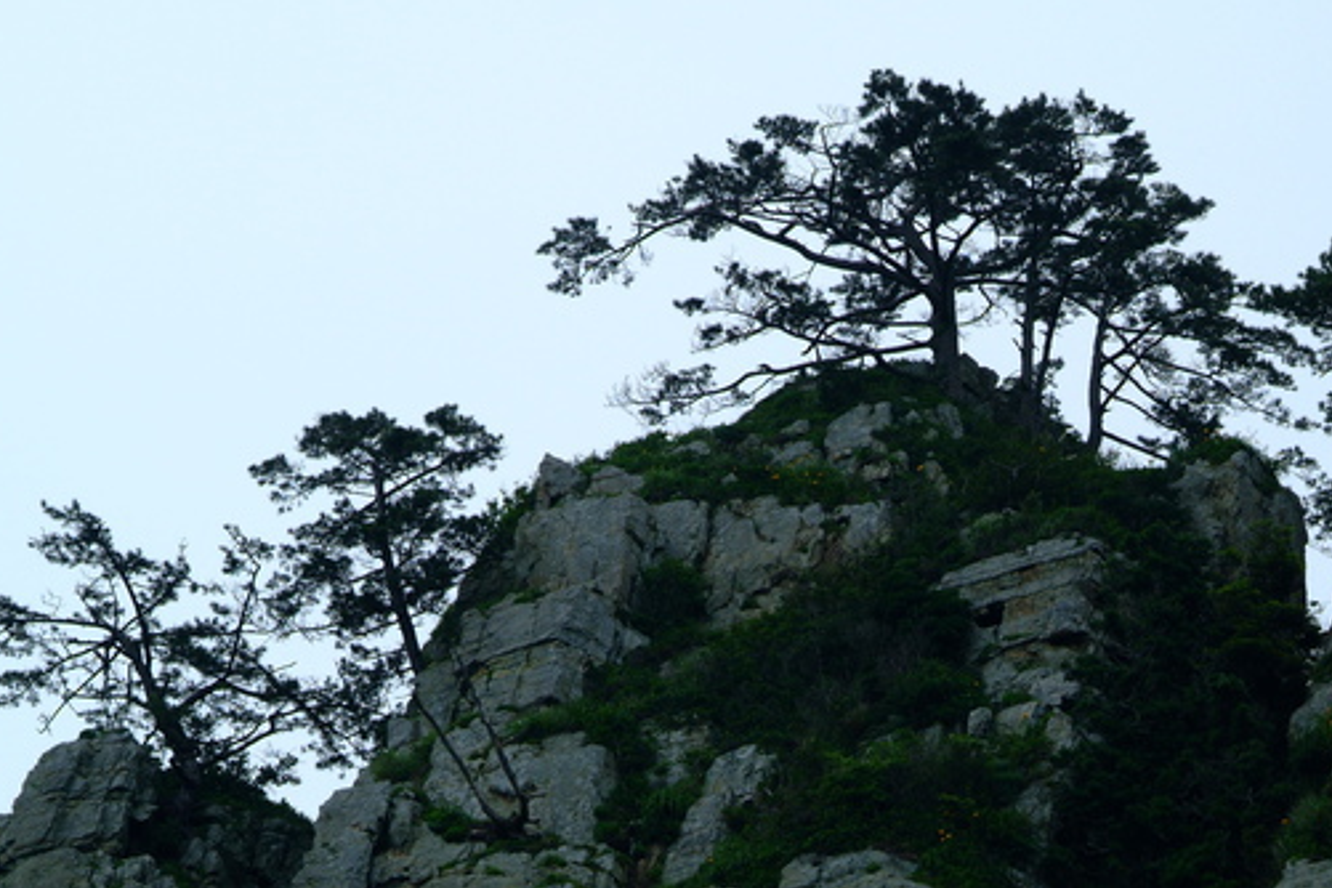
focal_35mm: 179
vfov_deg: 7.7
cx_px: 719
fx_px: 6622
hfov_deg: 11.5
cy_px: 492
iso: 200
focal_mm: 85
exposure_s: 1/250
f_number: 8
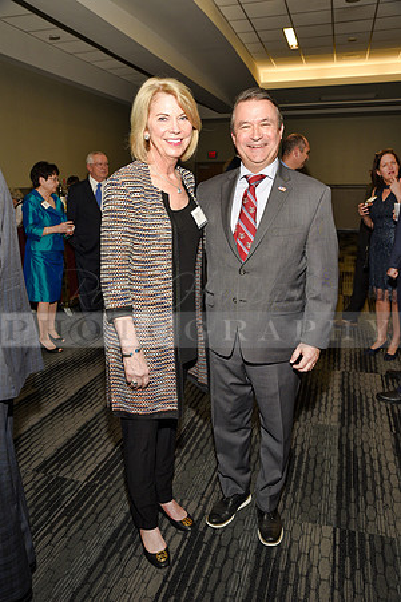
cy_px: 301
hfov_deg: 45.0
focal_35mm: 29
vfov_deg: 63.7
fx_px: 485
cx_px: 200
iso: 200
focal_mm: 29
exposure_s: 1/60
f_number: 5
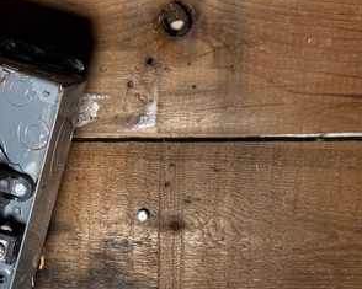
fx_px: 910
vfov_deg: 16.7
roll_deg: +0.7
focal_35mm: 85
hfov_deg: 22.2
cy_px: 414
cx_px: 78
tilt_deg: -22.4
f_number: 1.78
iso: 125
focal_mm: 6.76
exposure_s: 1/497
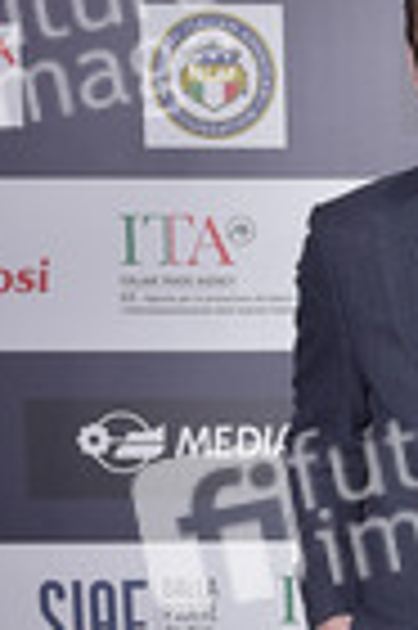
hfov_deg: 15.8
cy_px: 734
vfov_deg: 22.7
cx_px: 497
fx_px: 1449
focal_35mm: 83
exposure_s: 1/320
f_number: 6.3
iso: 500
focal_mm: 29
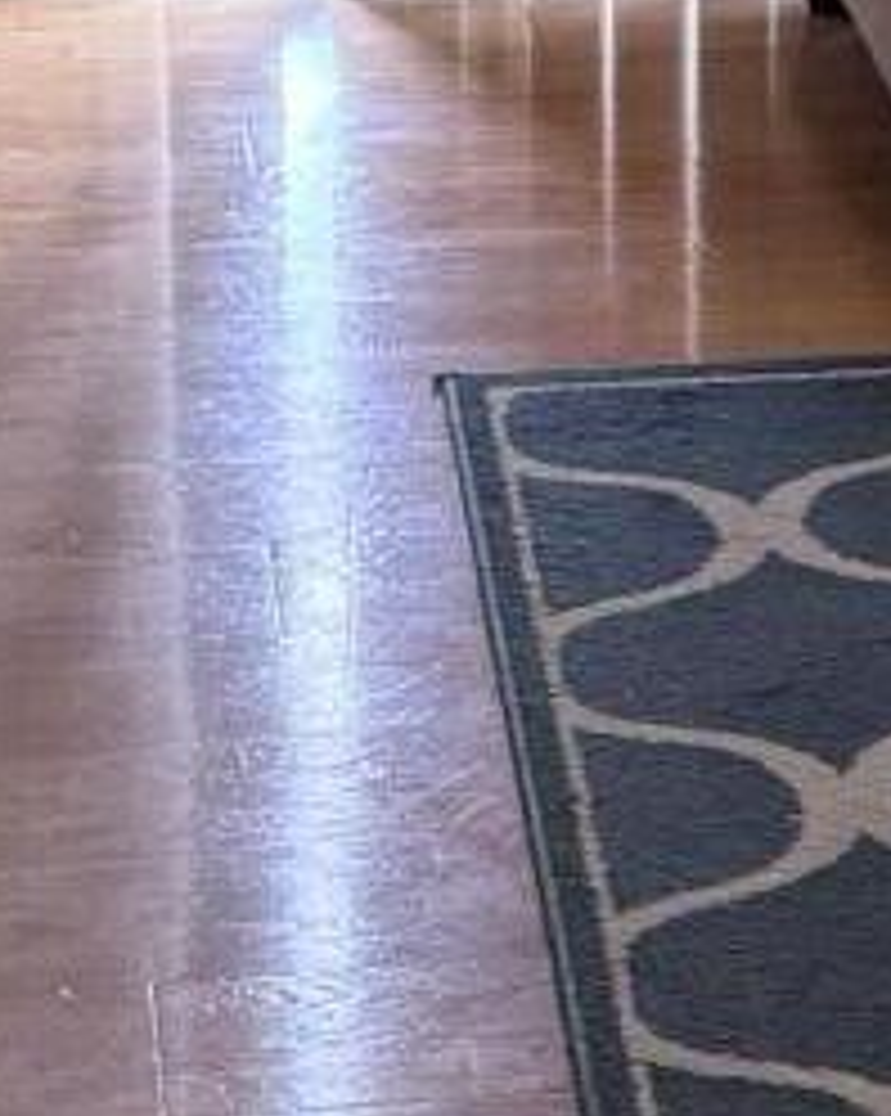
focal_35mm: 189
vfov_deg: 9.8
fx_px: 6238
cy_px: -742
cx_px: 1089
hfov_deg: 8.1
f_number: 1.78
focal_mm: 6.76
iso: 200
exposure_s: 1/60
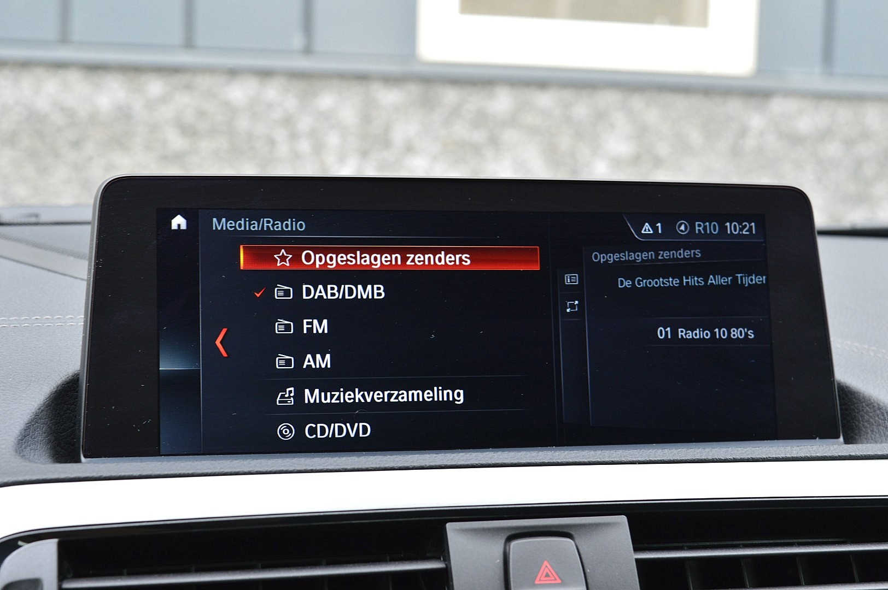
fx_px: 1479
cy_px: 295
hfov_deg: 33.4
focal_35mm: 60
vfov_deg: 22.6
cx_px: 444
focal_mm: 40
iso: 450
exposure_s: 1/60
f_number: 8
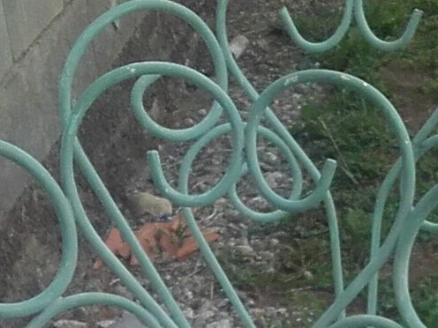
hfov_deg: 11.8
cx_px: 573
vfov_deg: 8.7
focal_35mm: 162
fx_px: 2050
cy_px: 652
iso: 50
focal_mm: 3.3
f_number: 2.2
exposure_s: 1/492
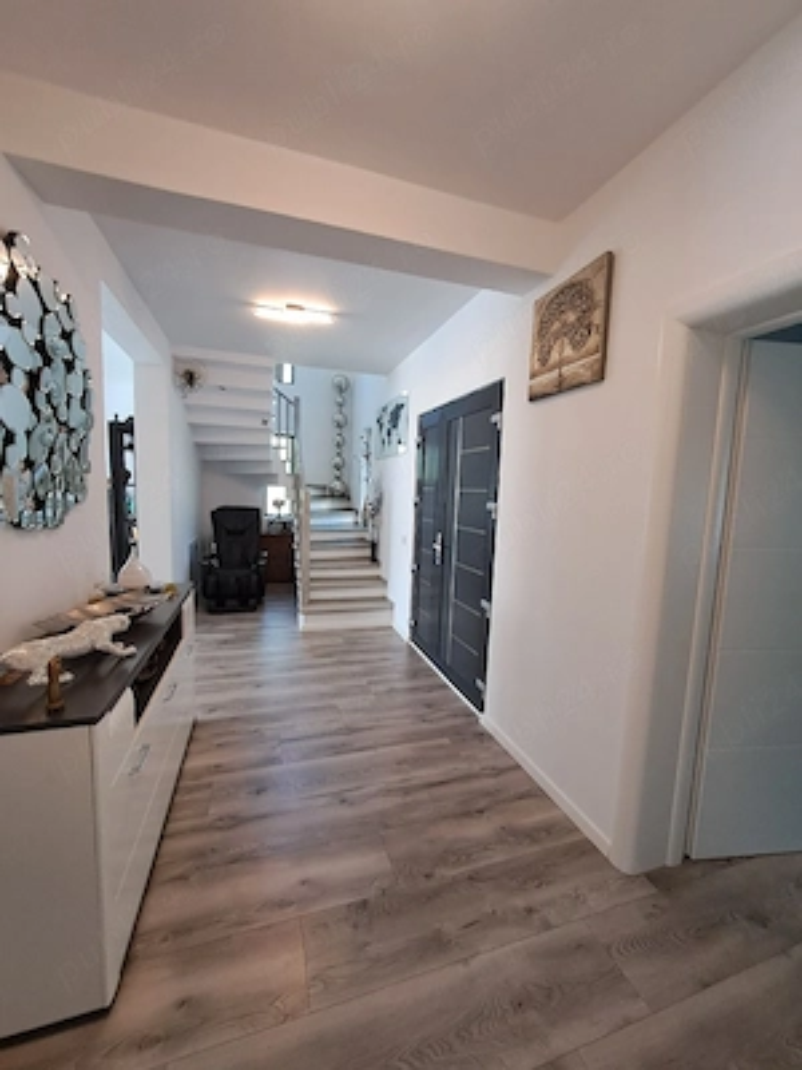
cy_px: 535
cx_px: 401
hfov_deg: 89.9
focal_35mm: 13
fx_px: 402
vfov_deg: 106.2
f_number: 2.2
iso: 200
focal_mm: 1.42
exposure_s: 1/33
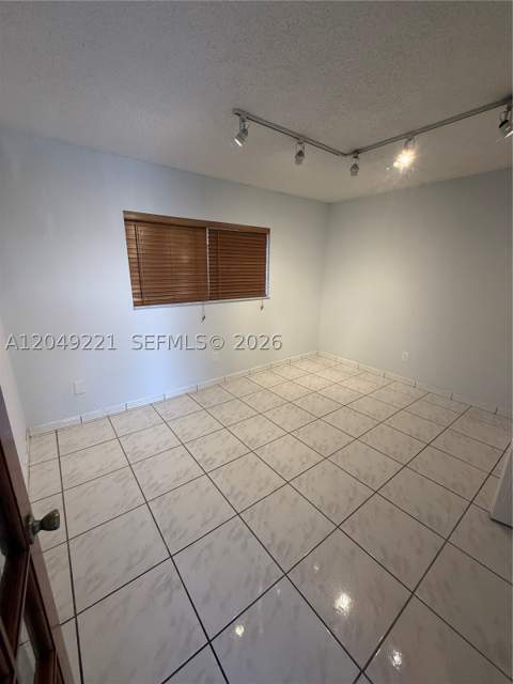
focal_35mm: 14
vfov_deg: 102.1
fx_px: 277
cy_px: 342
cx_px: 256
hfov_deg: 85.7
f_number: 2.2
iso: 250
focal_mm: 2.22
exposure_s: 1/120
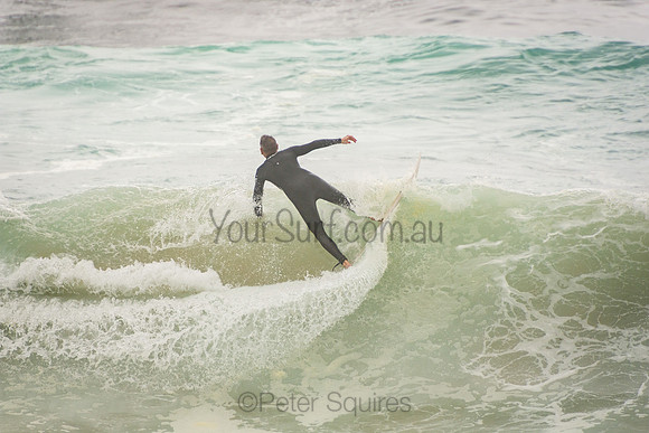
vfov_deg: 2.3
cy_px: 216
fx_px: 10819
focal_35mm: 600
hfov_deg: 3.4
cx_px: 324
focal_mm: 400
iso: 250
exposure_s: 1/1250
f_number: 5.6
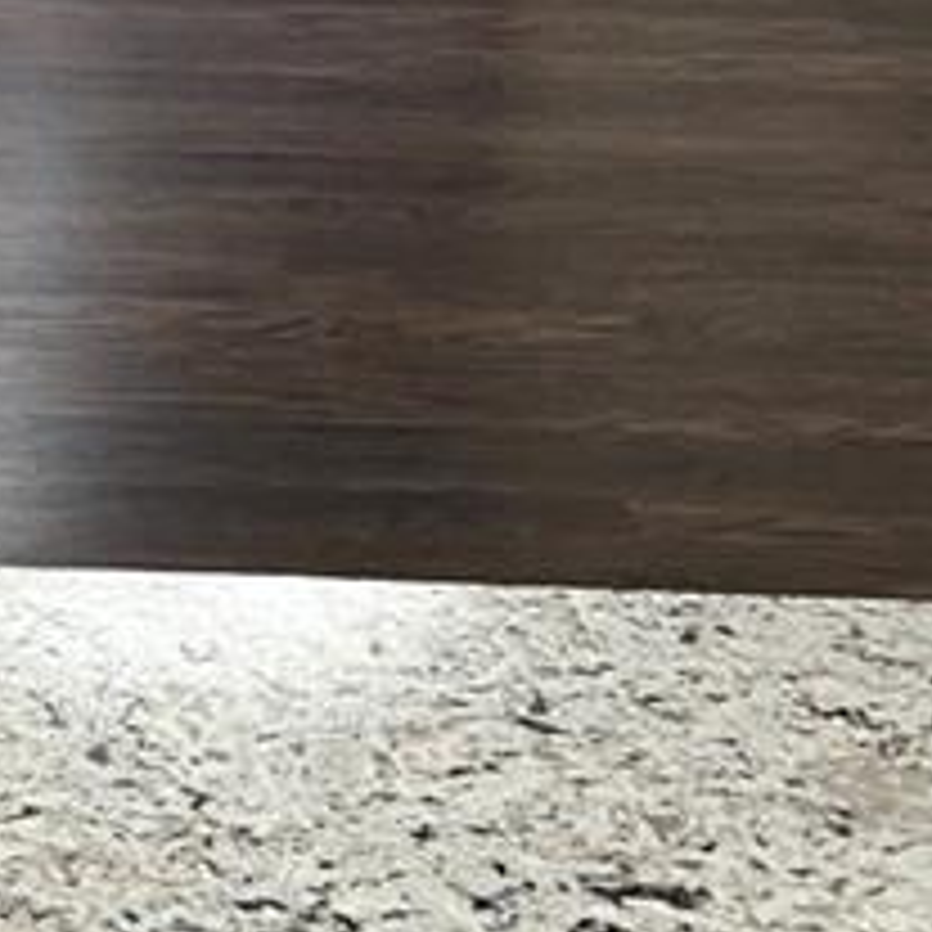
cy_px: -234
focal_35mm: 133
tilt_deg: -11.8
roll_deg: -1.8
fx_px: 4051
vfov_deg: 12.8
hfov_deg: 12.8
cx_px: -171
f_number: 1.5
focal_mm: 5.7
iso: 100
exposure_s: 1/60
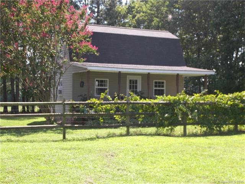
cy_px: 92
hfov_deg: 32.7
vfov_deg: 24.8
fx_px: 418
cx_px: 122
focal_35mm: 59
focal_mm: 12.3
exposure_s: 1/320
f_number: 3.6
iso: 100
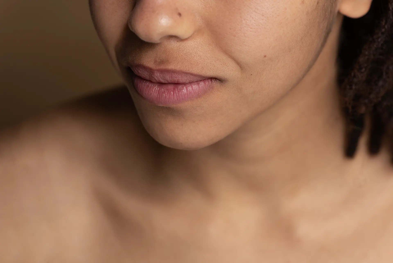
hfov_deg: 19.4
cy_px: 132
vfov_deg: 13.1
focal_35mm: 105
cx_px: 196
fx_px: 1147
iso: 250
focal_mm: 105
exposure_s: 1/200
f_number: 5.6
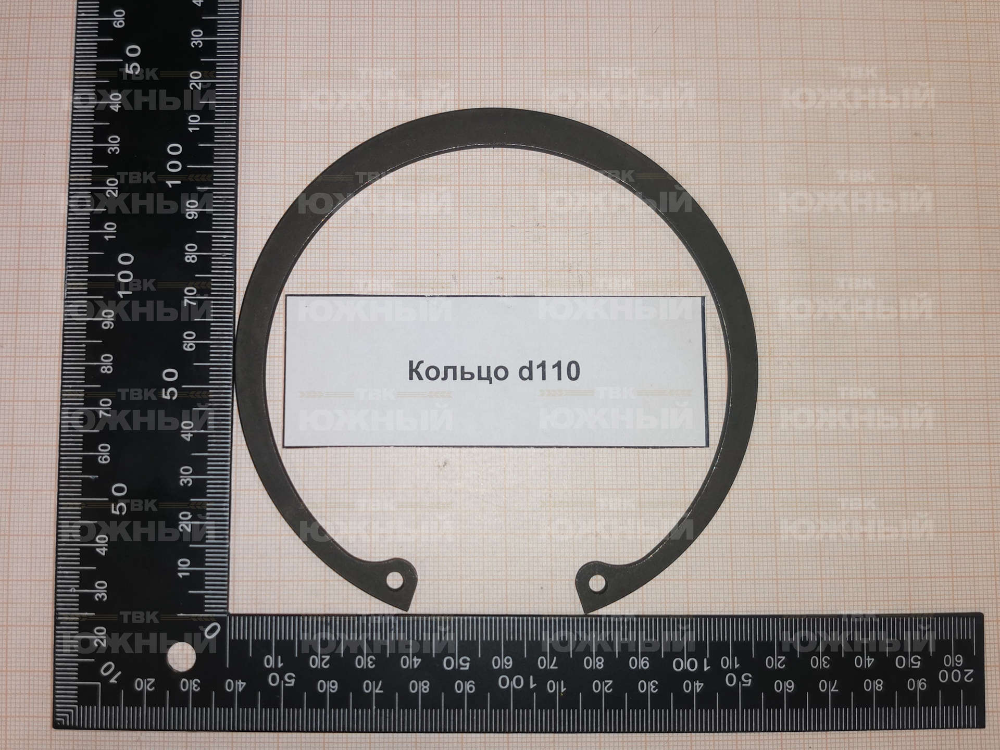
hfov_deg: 67.3
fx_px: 751
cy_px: 375
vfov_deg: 53.1
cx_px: 500
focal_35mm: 26
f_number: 1.4
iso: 50
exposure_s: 1/133
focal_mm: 4.66
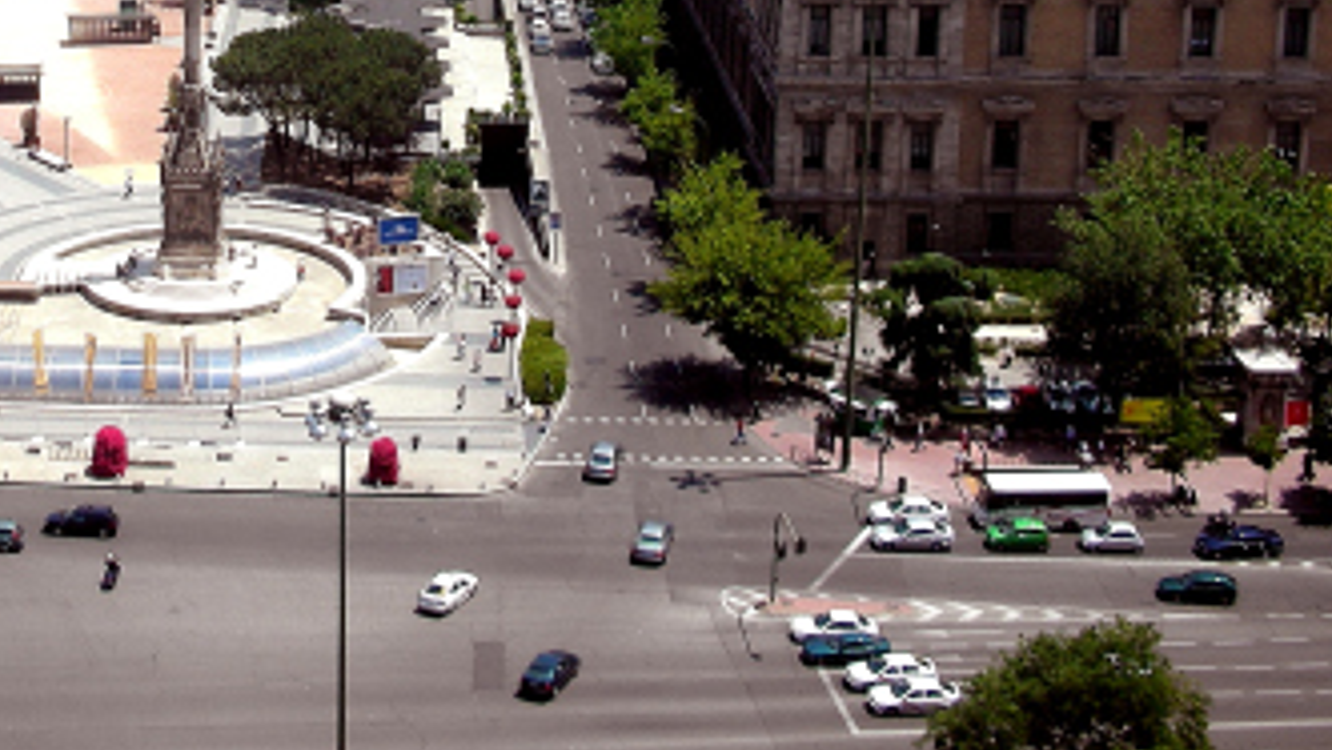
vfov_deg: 16.8
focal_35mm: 69
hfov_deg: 29.8
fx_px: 2438
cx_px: 241
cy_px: -120
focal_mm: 5.8
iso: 50
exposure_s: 1/86
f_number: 8.5
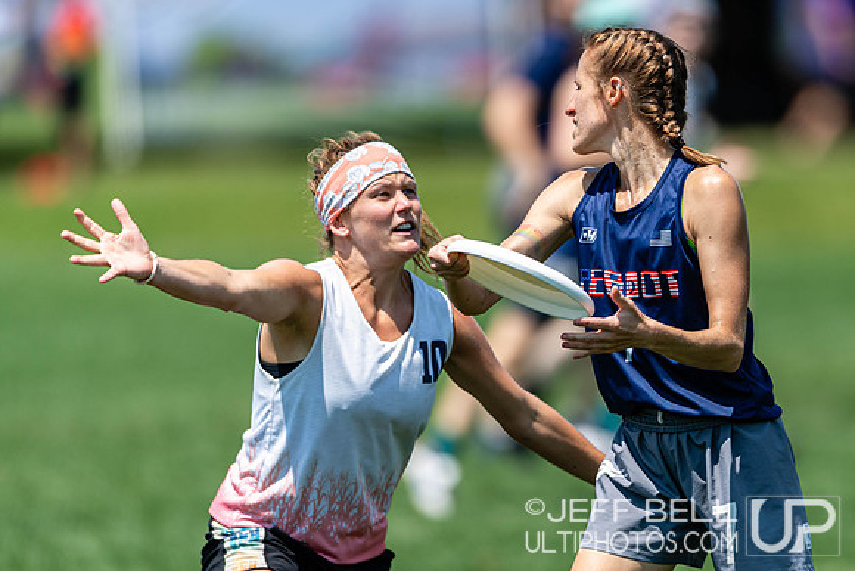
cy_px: 286
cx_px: 602
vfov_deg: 2.4
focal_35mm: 563
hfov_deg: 3.7
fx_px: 13377
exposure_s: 1/2000
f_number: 2.8
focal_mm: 400
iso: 100
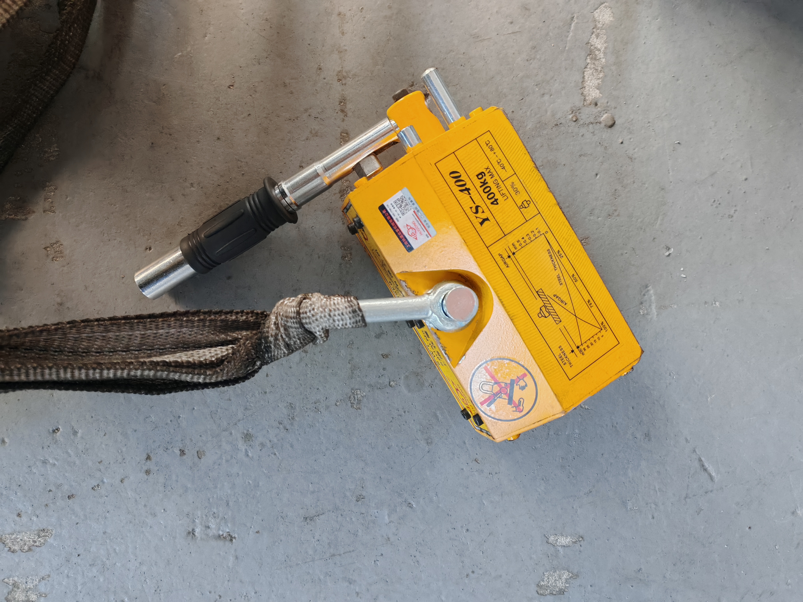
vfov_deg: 51.4
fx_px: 626
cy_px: 301
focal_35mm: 27
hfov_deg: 65.3
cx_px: 402
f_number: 1.95
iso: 1000
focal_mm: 5.52
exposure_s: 1/50
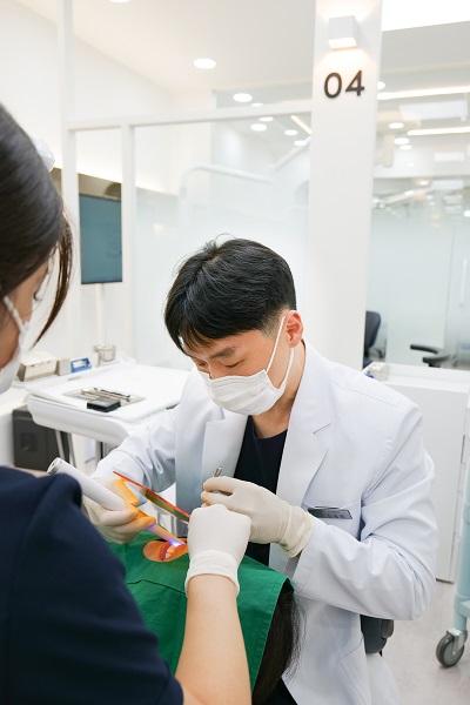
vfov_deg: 65.5
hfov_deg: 46.4
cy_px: 352
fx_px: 548
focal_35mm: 28
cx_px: 235
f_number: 5
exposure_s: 1/125
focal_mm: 28
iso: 400
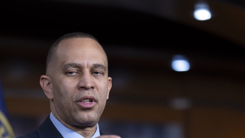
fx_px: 2423
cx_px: 57
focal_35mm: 373
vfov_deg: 3.2
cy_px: 187
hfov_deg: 5.8
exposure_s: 1/400
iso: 800
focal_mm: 135
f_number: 1.8
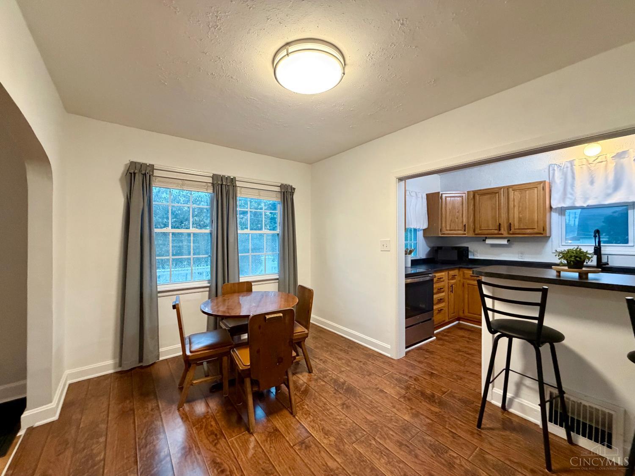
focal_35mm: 14
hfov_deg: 102.1
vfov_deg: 85.7
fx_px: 257
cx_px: 318
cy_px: 238
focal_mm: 2.22
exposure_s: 1/60
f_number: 2.2
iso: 400
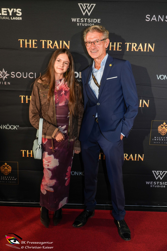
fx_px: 237
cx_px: 84
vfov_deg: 55.8
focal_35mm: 34
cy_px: 126
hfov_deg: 38.9
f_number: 5
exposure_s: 1/60
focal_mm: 34
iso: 400
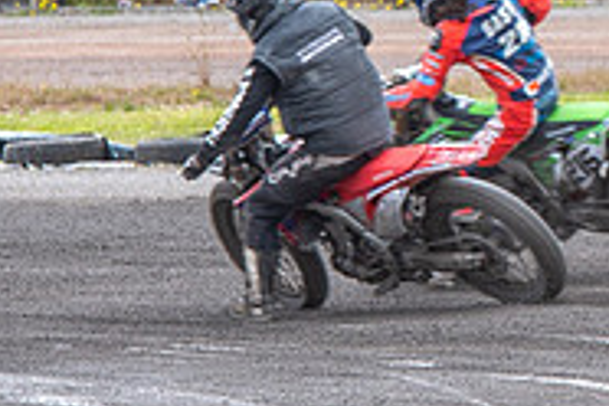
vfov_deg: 1.3
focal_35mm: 1037
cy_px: 120
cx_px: 888
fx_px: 17541
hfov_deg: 2.0
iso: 160
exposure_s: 1/250
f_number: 8
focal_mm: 200
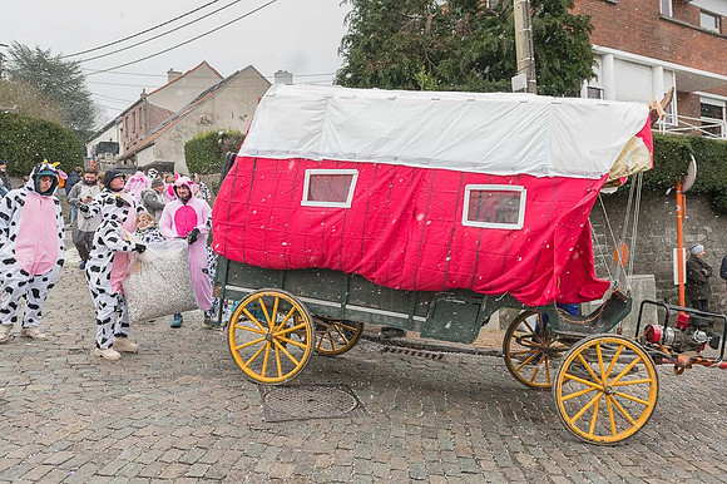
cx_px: 407
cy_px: 225
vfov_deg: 48.1
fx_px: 542
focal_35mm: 27
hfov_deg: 67.5
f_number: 5.6
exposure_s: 1/250
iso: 1600
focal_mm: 24
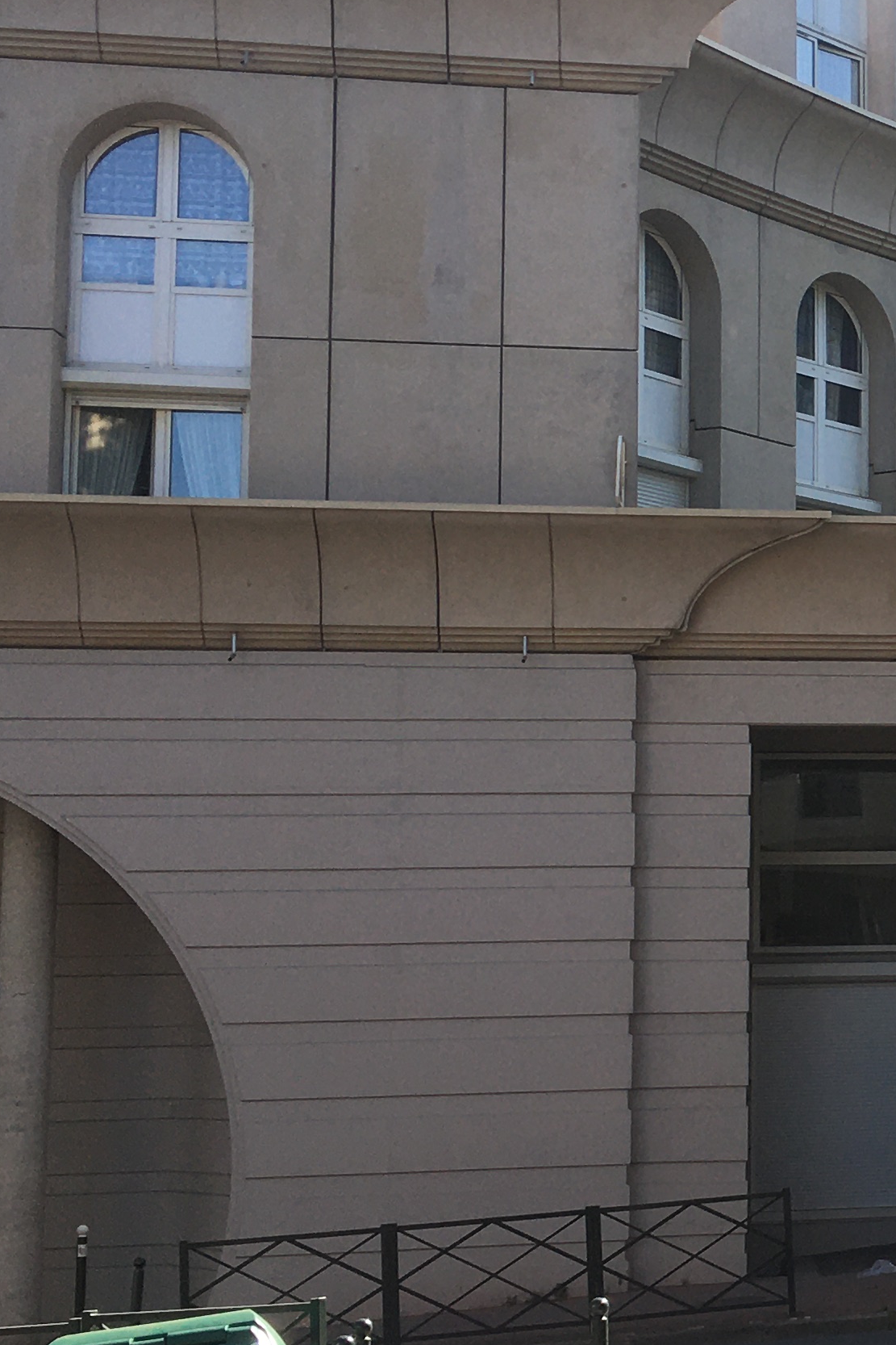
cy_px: 682
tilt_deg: +8.9
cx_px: 1336
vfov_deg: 27.7
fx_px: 2725
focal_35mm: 73
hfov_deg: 16.9
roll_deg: +1.1
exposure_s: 1/475
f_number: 2.2
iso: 25
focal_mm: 4.15
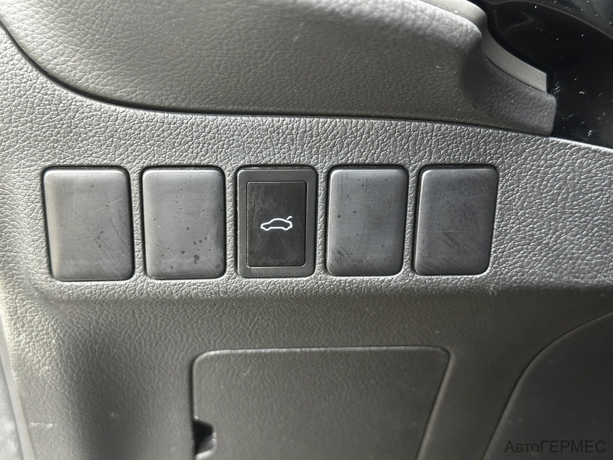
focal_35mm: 48
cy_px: 230
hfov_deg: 39.7
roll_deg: -0.6
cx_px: 306
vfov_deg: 30.3
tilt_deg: -17.7
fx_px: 850
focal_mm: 6.86
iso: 200
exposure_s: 1/60
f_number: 1.78
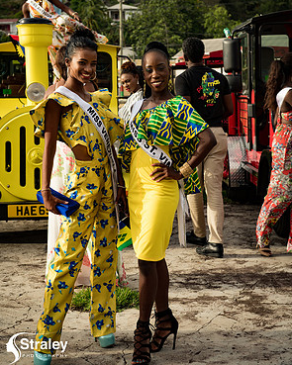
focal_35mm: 71
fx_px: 767
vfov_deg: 26.7
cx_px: 147
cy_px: 144
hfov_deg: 21.5
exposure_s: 1/250
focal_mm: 62
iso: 80
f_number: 6.3
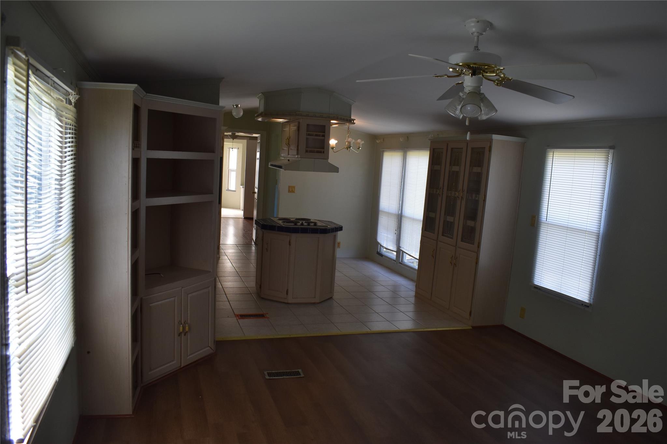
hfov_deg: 67.4
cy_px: 222
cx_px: 334
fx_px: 500
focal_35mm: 27
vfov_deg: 47.9
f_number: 5.6
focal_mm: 18
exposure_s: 1/125
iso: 400
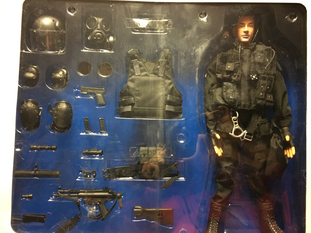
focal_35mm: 29
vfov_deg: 48.2
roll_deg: -1.7
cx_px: 156
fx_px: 261
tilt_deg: -39.4
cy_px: 116
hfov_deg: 61.7
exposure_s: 1/17
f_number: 2.2
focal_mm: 4.15
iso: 320
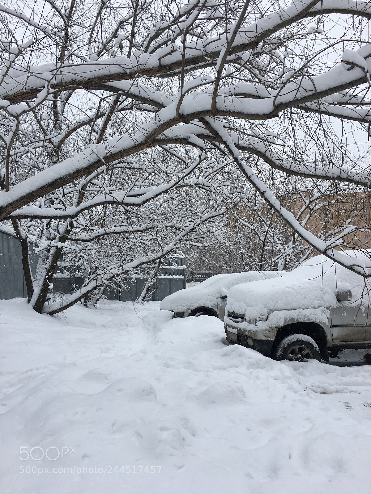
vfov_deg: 61.7
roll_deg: +0.0
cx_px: 186
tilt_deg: +4.4
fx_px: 414
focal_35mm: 29
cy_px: 247
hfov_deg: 48.2
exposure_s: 1/578
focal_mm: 4.15
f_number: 2.2
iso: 25
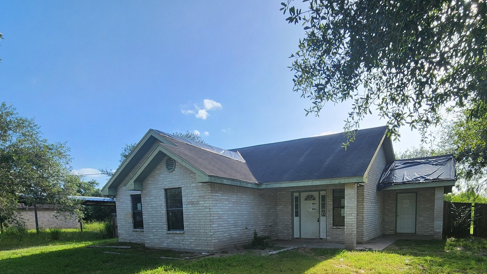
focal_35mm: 20
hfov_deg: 85.3
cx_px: 297
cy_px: 243
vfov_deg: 50.1
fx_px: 258
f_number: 2.2
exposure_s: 1/1186
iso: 50
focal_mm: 2.2
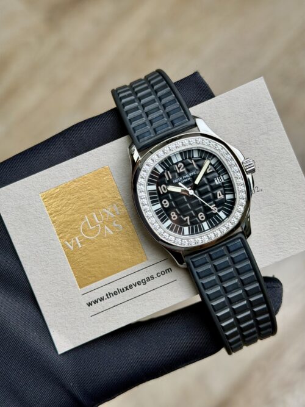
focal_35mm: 48
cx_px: 152
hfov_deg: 30.3
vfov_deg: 39.7
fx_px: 564
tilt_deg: -73.1
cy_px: 204
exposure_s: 1/177
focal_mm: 6.76
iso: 50
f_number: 1.78
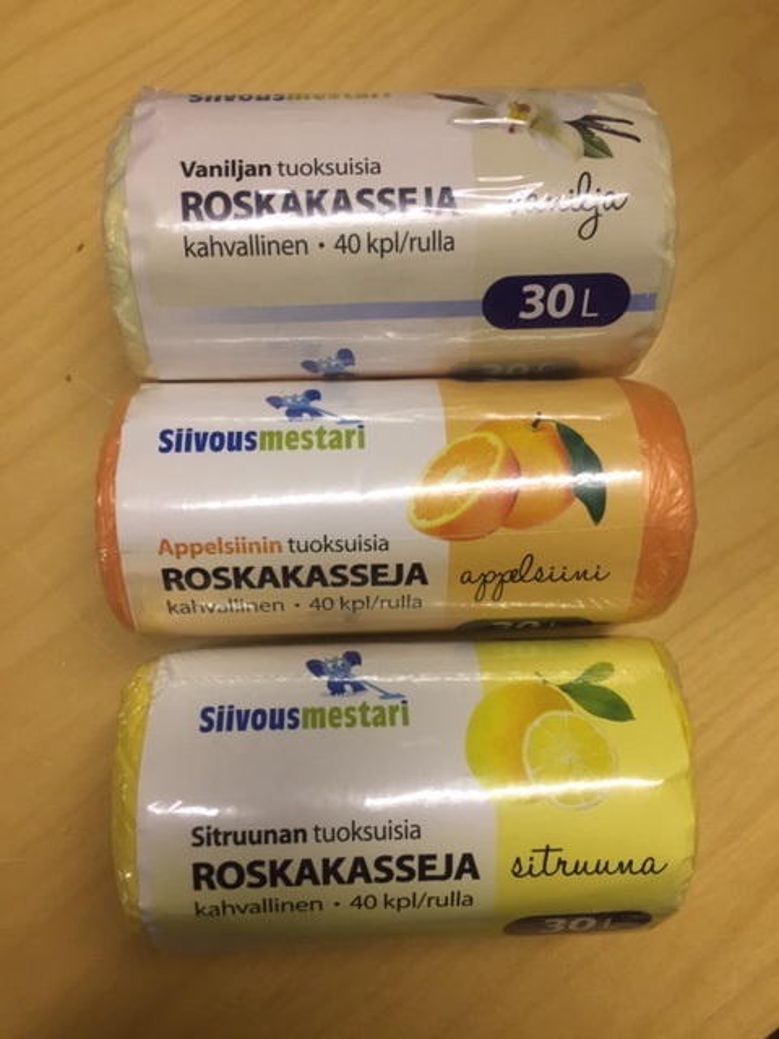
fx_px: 870
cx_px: 390
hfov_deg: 48.2
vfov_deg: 61.7
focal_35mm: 29
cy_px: 520
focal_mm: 4.15
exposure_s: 1/33
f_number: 2.2
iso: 80
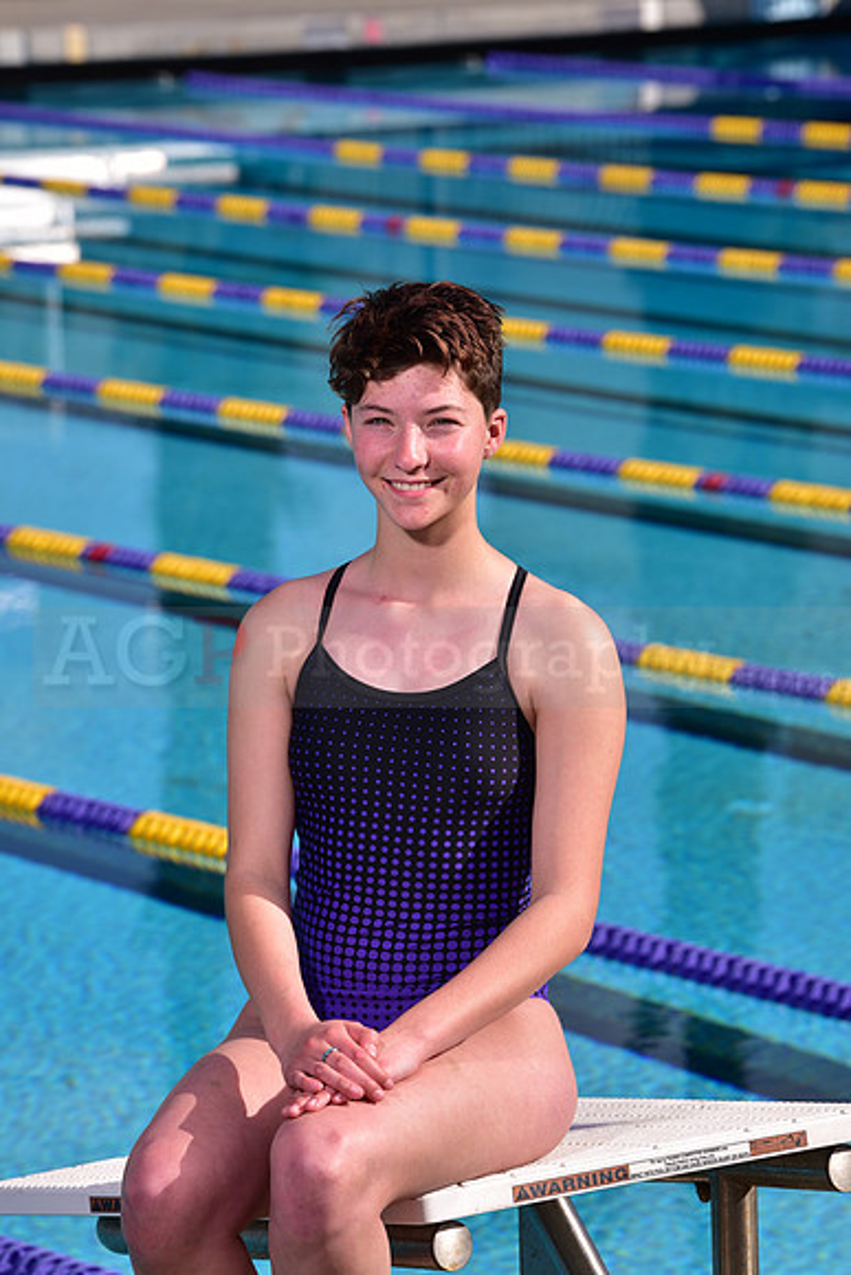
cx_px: 426
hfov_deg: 7.9
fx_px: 6201
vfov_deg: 11.7
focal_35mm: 175
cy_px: 638
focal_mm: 175
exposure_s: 1/250
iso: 80
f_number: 9
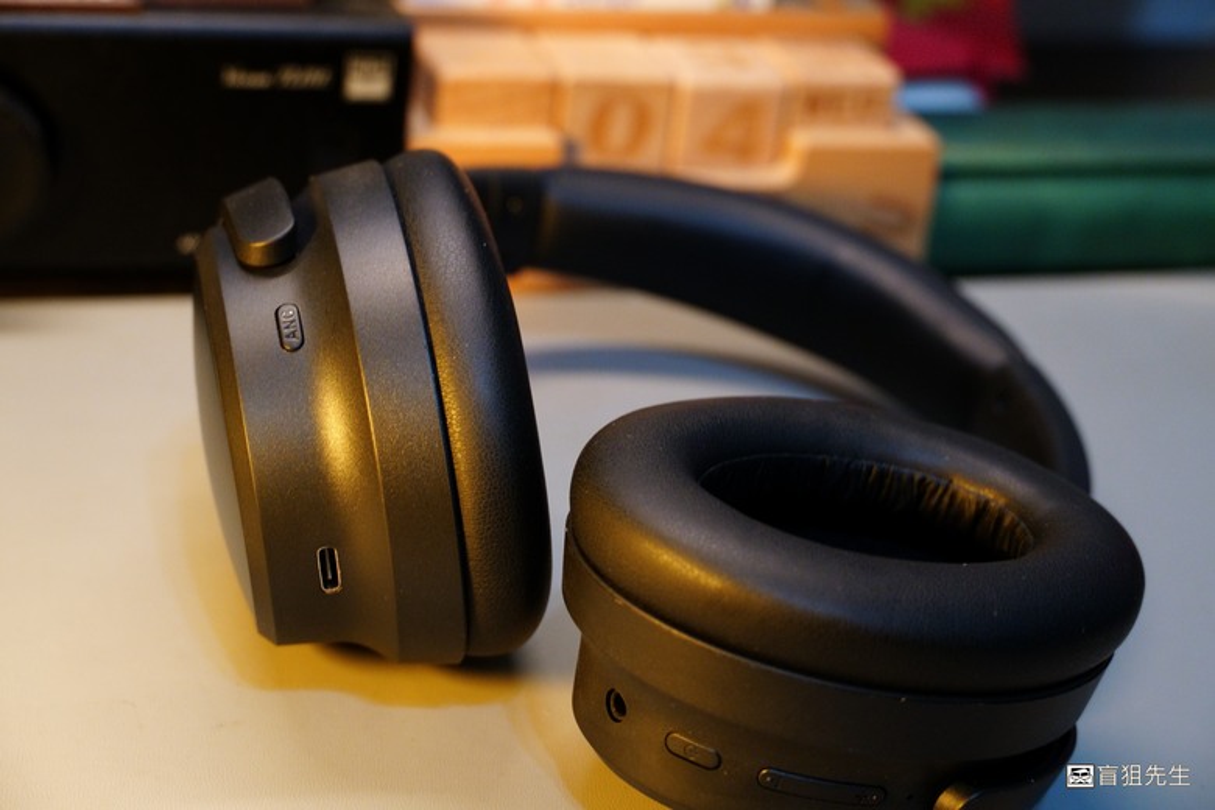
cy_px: 405
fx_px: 2531
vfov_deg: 18.2
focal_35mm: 75
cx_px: 608
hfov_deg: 27.0
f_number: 5
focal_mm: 50
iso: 1600
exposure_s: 1/80
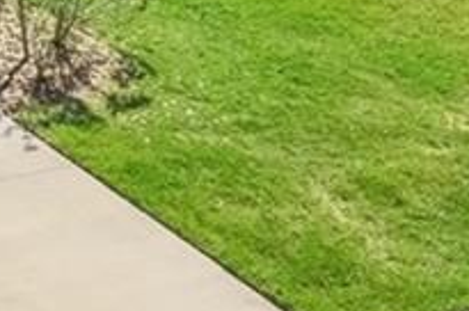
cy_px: -242
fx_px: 2237
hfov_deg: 10.1
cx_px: -732
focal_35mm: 172
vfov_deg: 7.7
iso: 120
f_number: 2.8
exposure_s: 1/160
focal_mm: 8.38
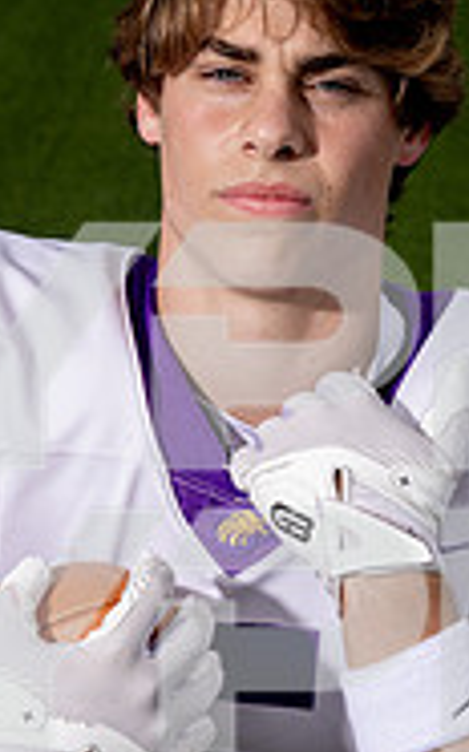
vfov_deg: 13.0
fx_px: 3277
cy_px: 635
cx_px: 113
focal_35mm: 160
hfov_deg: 8.2
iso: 100
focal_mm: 65
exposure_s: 1/250
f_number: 8
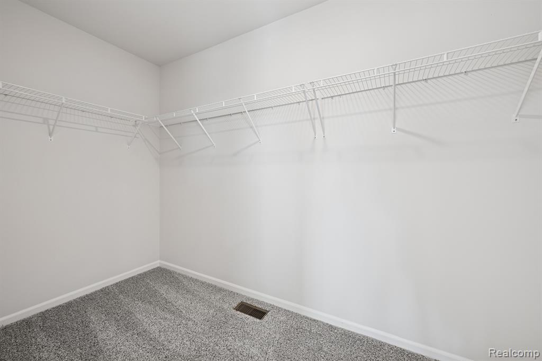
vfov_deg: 81.2
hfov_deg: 104.2
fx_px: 211
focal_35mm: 14
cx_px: 271
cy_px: 180
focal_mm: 14
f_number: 9
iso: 100
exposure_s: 1
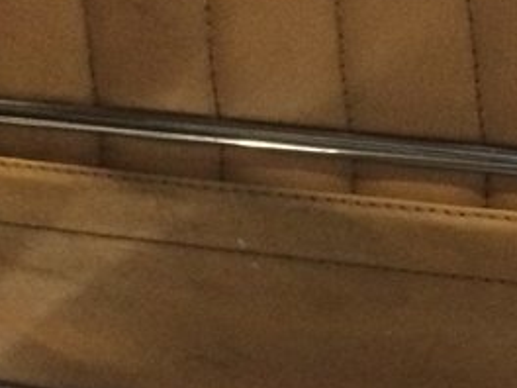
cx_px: 689
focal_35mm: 132
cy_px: -245
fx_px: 1971
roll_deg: -0.6
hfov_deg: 14.3
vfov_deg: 10.7
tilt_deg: -12.7
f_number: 2.2
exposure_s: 1/30
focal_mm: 4.15
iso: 320
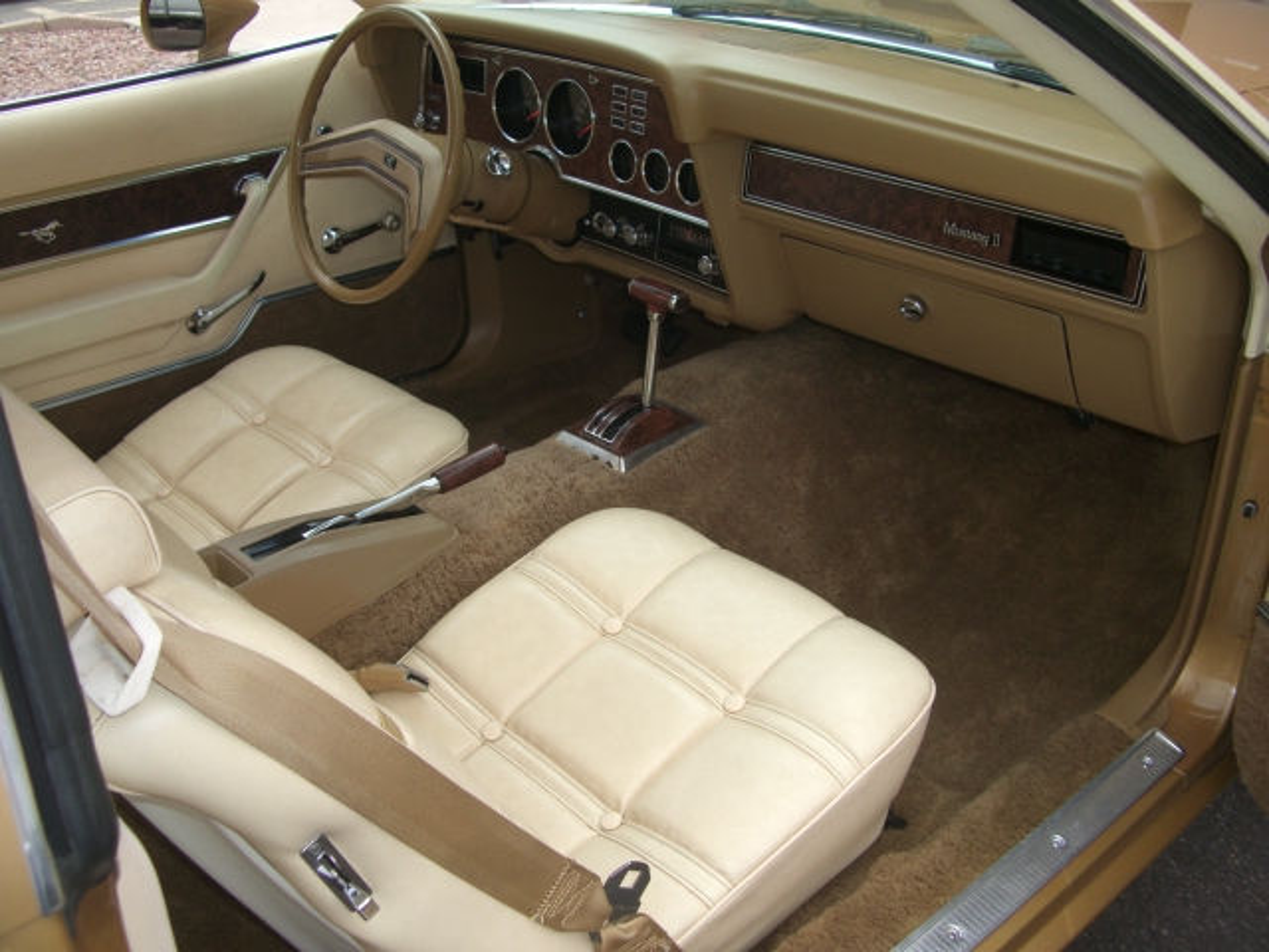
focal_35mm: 38
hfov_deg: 49.0
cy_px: 476
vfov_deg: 37.7
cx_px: 634
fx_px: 1393
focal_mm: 7.9
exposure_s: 1/100
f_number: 5.6
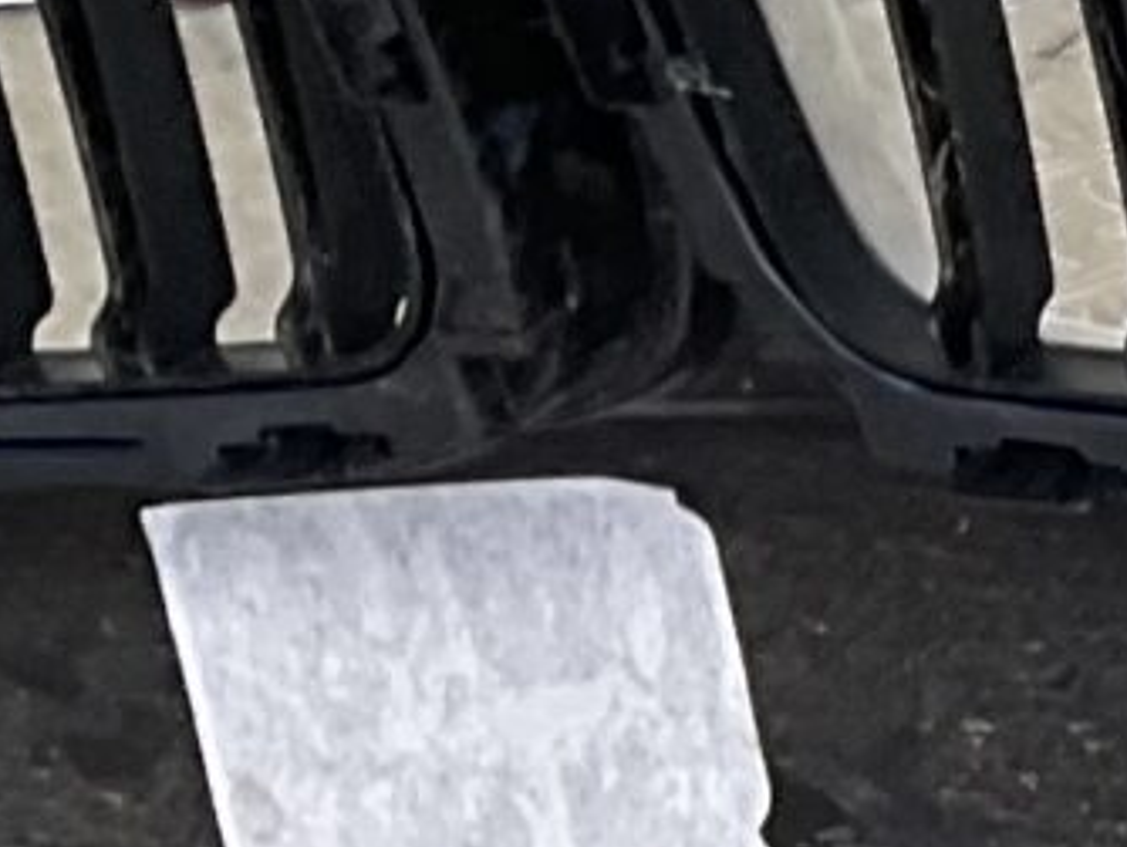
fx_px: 7233
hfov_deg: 7.2
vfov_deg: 6.5
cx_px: 4063
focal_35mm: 222
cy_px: 1819
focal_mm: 3
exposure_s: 1/120
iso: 20
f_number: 1.8
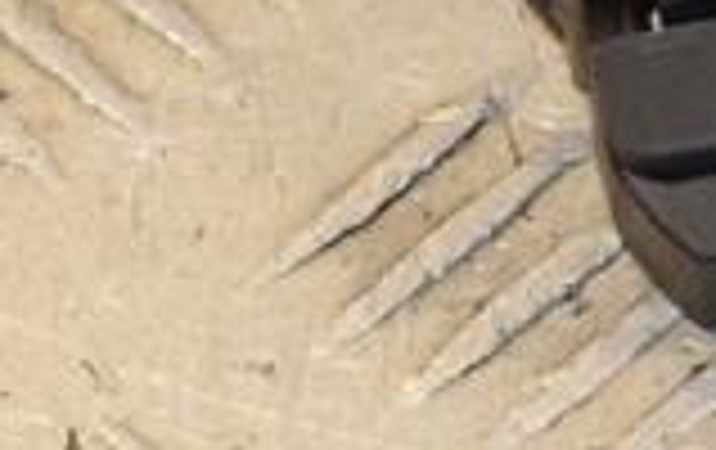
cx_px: 689
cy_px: -148
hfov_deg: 3.5
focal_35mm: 604
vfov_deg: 2.2
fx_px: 11805
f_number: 9
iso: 800
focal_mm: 105
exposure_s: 1/200
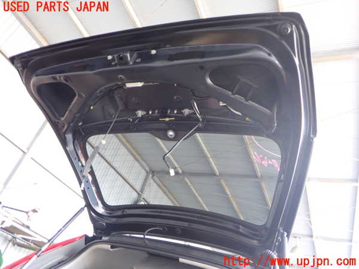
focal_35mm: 30
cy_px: 134
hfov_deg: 60.0
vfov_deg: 46.8
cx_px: 180
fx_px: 311
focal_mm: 5.4
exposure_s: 1/40
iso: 200
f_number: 2.3
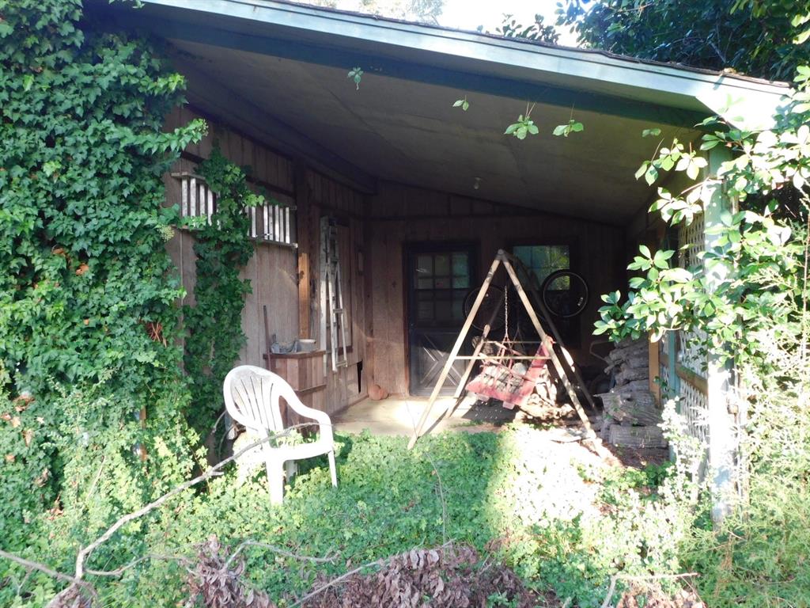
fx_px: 842
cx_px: 405
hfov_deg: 51.4
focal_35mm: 36
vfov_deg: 39.7
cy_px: 304
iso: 160
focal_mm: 6.3
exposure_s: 1/30
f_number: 3.5
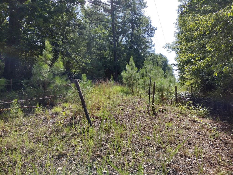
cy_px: 88
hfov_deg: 65.3
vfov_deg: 51.4
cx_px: 116
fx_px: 182
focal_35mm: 27
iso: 100
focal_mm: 4.71
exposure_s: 1/1320
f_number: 1.7
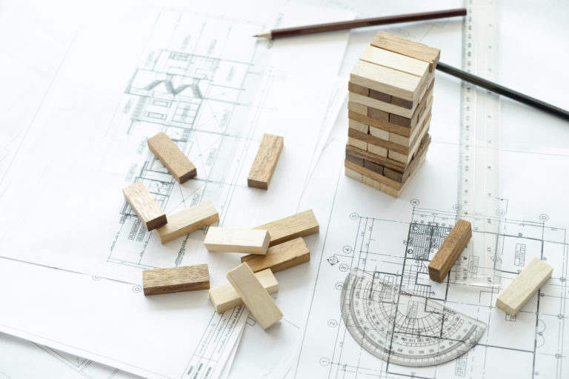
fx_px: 1090
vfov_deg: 19.7
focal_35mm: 69
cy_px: 190
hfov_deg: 29.2
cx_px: 284
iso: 200
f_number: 4
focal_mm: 46.3
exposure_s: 1/125
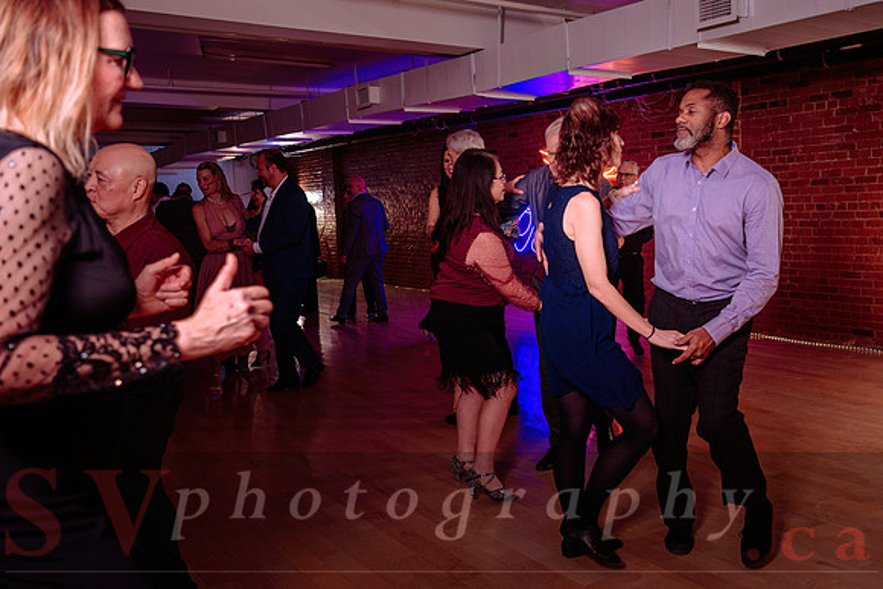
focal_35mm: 37
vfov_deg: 36.0
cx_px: 562
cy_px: 294
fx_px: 906
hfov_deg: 51.3
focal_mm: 29
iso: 1000
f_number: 3.5
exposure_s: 1/125
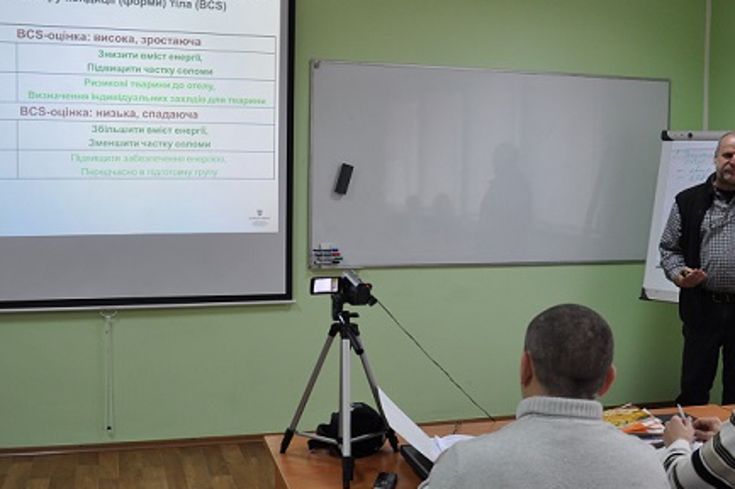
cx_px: 391
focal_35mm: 44
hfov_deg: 44.8
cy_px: 222
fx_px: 891
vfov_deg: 30.7
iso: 640
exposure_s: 1/60
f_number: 4
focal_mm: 21
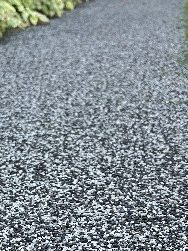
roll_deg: +2.5
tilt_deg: -26.6
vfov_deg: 30.1
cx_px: 46
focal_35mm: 63
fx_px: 456
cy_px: 193
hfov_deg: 23.1
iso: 50
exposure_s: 1/384
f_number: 1.5
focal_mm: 5.7
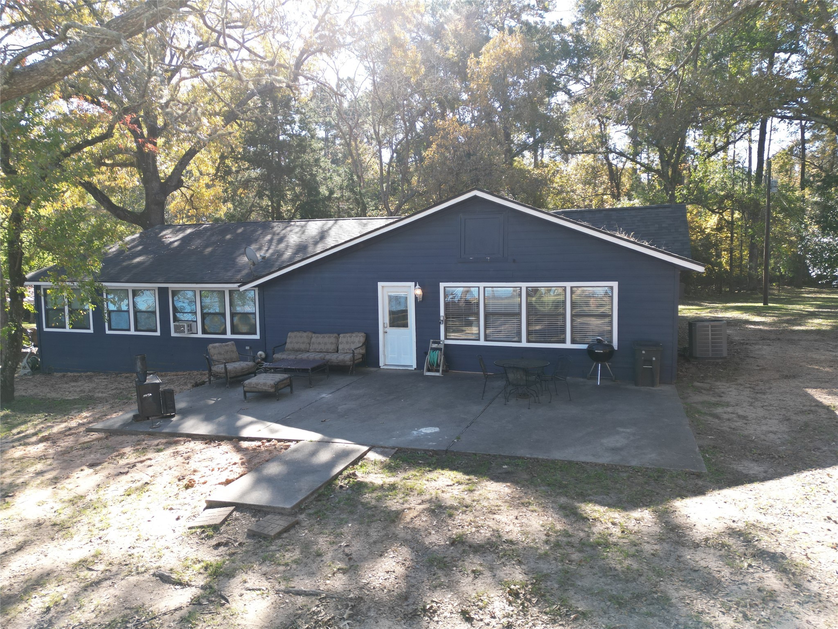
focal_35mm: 24
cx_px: 419
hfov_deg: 71.6
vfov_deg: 56.8
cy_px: 314
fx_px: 581
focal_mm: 6.72
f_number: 1.7
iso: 100
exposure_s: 1/100
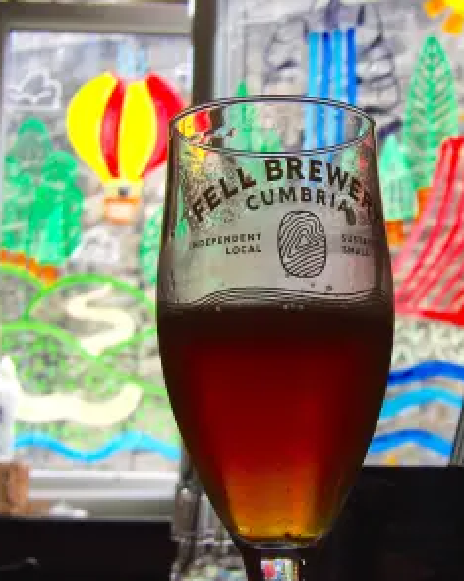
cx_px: 301
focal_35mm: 82
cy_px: 293
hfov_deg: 18.7
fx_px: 1408
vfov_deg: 23.3
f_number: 4
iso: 100
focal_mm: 11.1
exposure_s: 1/85
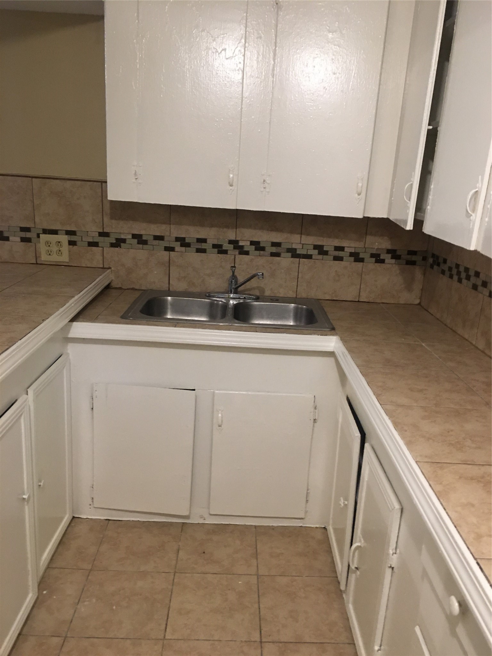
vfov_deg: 61.7
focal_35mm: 29
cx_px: 246
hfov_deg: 48.2
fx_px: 550
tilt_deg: -15.9
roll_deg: -3.1
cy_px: 328
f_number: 2.2
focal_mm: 4.15
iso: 80
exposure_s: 1/10
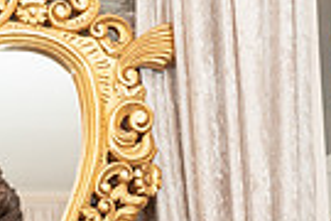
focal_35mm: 167
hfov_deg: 11.9
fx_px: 1535
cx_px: -104
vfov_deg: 7.9
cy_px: 409
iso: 1000
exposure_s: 1/200
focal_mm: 36
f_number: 5.6
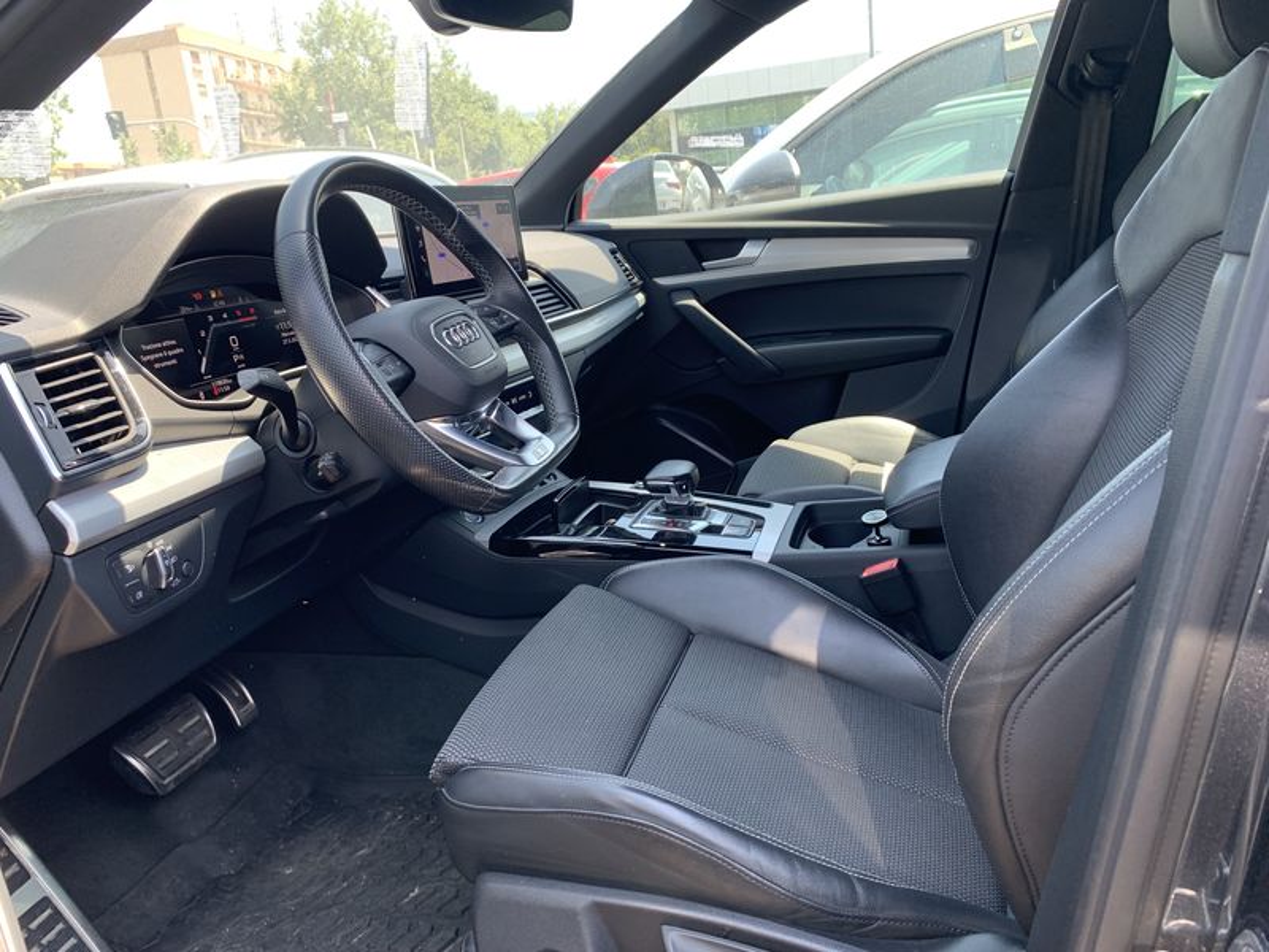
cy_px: 476
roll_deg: +6.9
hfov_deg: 67.3
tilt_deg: -16.1
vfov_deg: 53.1
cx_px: 634
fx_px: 953
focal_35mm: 26
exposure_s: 1/122
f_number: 1.8
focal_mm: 4.25
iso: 32
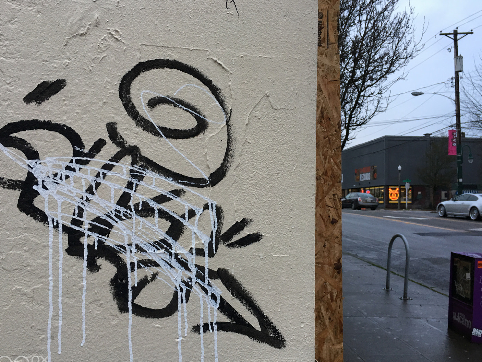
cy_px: 203
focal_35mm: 33
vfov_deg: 42.9
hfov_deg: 55.3
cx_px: 238
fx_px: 460
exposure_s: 1/30
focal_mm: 4.15
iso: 25
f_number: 2.2
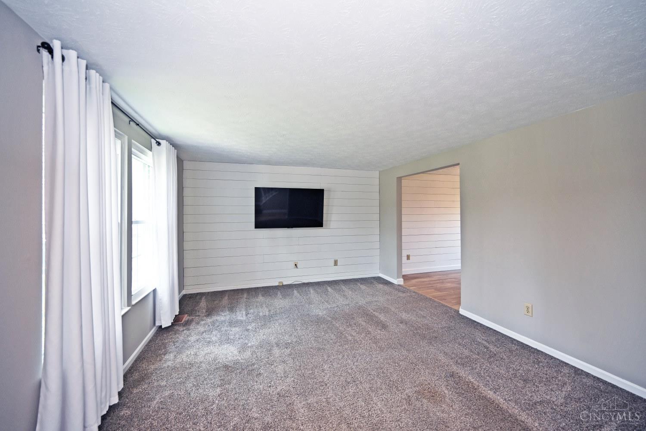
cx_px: 323
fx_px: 251
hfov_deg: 104.3
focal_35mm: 14
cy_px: 216
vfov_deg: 81.2
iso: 200
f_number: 4
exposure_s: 1/60
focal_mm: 14
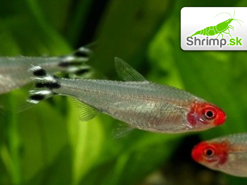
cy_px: 92
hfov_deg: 51.4
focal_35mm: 36
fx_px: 257
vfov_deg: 39.7
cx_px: 124
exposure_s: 1/40
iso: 80
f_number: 3.2
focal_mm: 6
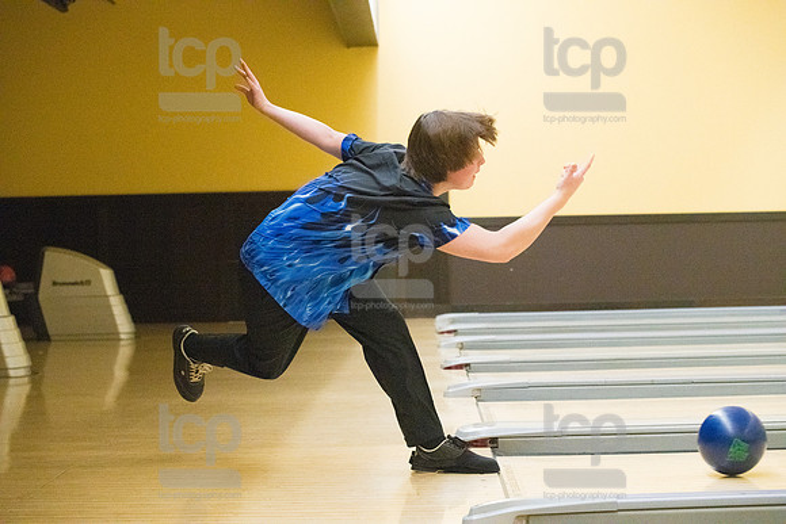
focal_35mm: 70
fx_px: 1529
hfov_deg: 28.8
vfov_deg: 19.5
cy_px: 262
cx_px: 393
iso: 10000
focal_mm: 70
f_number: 4.5
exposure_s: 1/1000
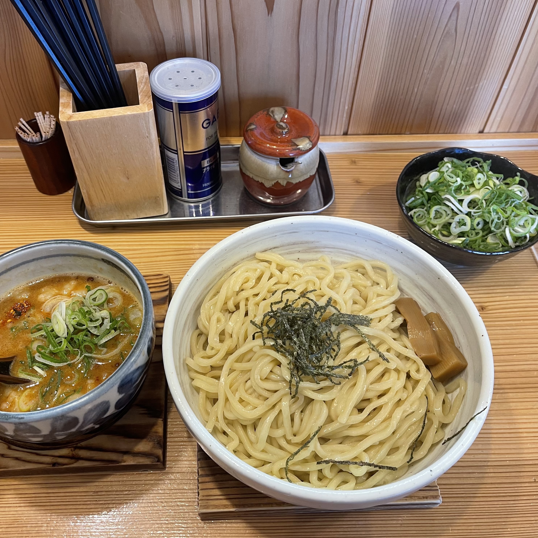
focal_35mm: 30
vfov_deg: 54.0
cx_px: 235
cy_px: 272
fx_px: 528
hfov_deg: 53.9
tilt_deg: -52.9
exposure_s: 1/60
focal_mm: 5.1
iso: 100
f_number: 1.6
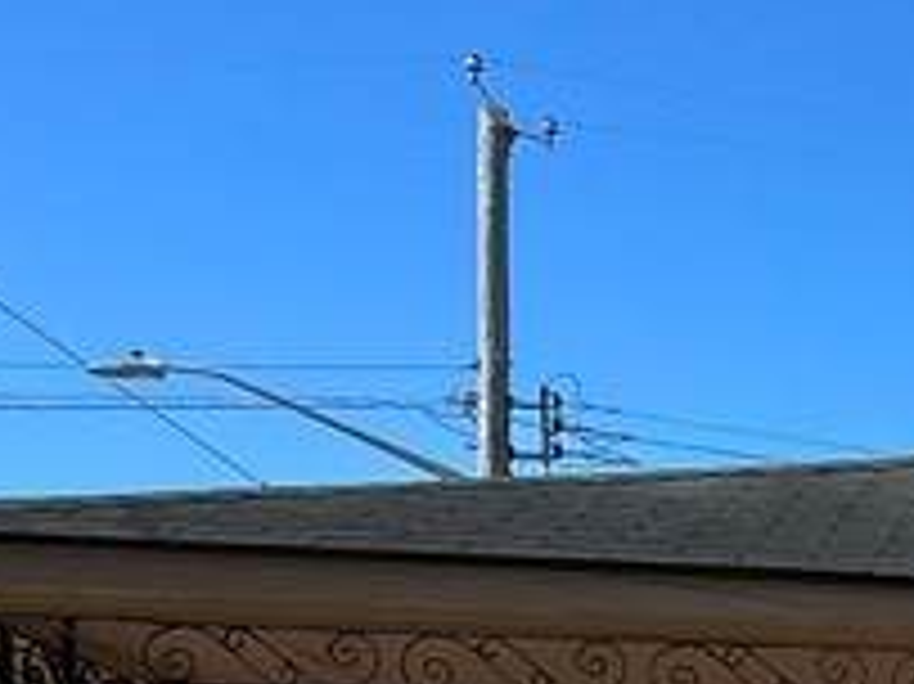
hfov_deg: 13.1
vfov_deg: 11.3
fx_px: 3193
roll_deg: -0.3
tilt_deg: -1.4
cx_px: 2062
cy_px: 1274
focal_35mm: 121
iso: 80
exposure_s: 1/2967
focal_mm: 6.86
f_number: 1.78
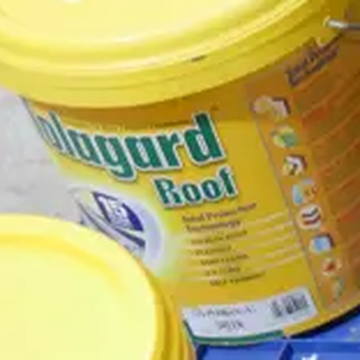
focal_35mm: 209
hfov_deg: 7.8
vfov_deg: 8.4
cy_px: 129
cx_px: 876
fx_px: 2459
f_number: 4
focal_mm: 18
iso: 640
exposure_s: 1/60
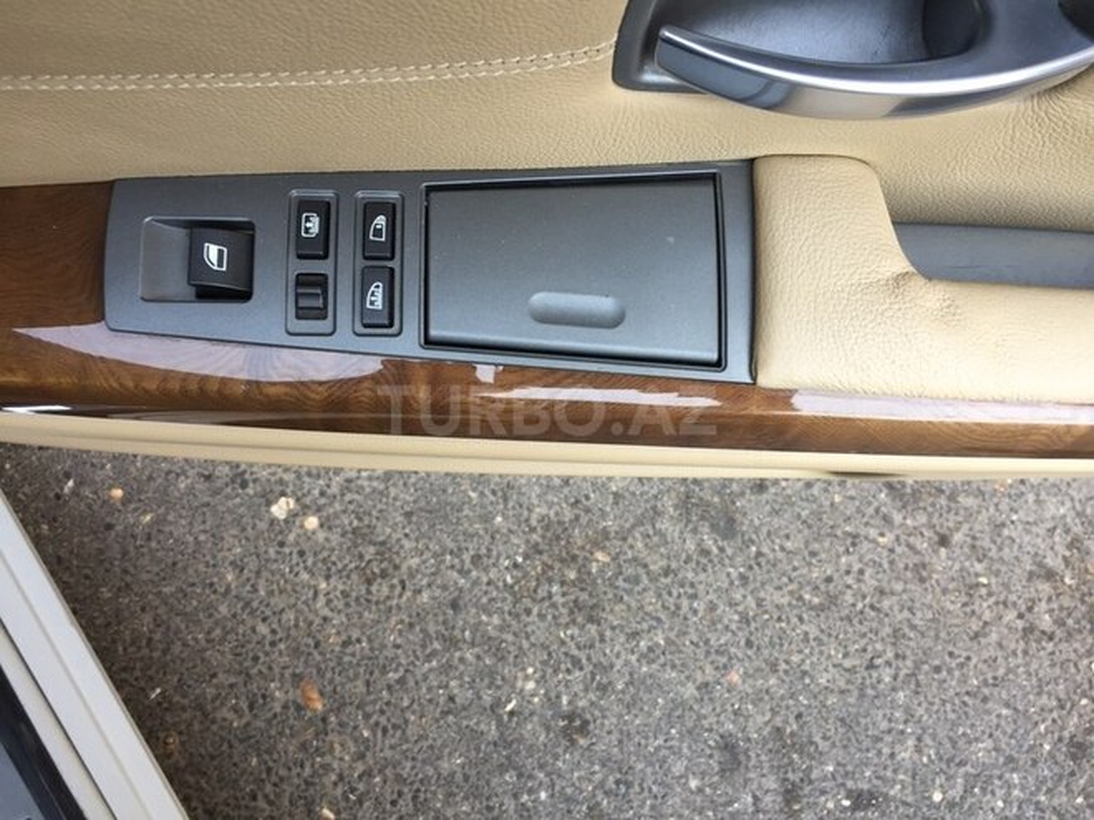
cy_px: 410
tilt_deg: -70.1
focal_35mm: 29
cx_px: 547
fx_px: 917
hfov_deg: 61.7
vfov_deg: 48.2
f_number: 2.2
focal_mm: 4.15
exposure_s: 1/100
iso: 32
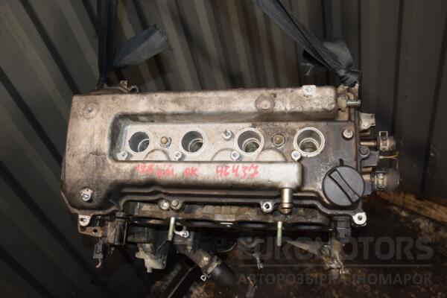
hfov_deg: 59.5
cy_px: 149
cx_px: 224
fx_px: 391
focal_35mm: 32
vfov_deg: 41.7
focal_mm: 21
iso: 800
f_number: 5
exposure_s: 1/60
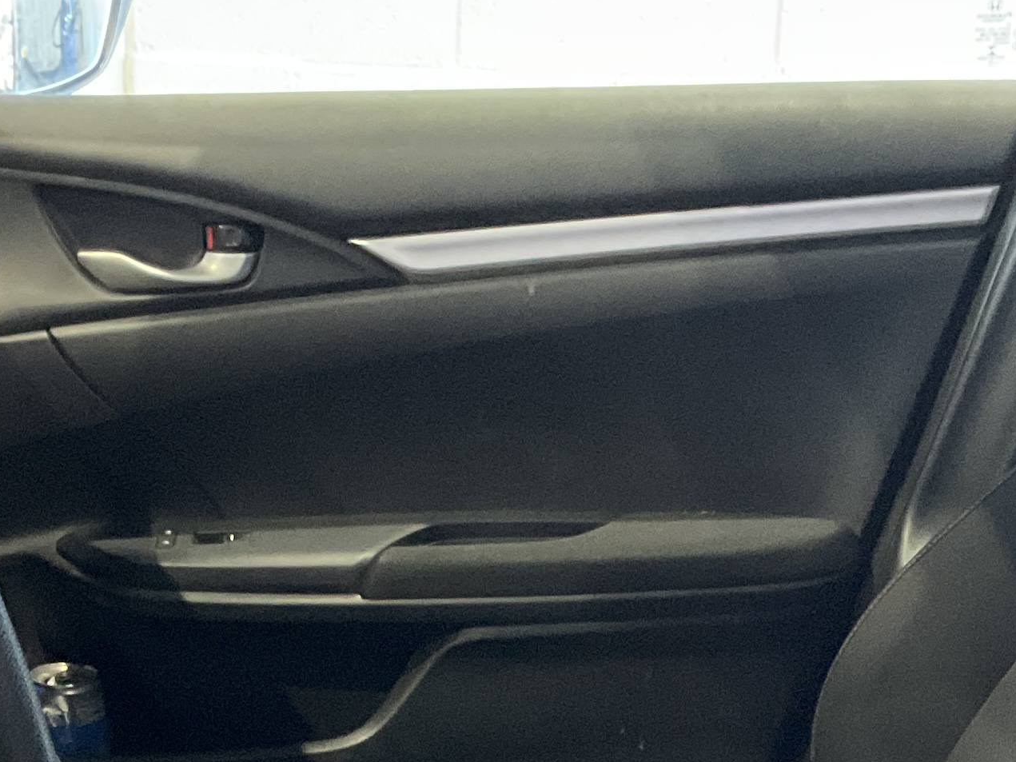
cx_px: 494
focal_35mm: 92
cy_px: 1014
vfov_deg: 15.2
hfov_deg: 21.3
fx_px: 2700
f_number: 1.8
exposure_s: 1/30
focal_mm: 3
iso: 400
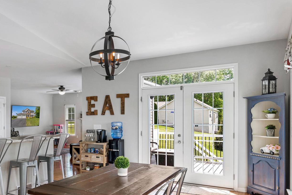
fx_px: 243
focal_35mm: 30
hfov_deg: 59.9
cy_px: 124
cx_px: 88
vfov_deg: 43.2
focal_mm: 18
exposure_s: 1/8
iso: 640
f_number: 8
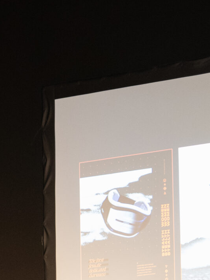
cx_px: 76
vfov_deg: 8.9
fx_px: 1787
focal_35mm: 221
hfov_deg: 6.7
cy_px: 328
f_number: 2.8
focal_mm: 64
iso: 3200
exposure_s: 1/60
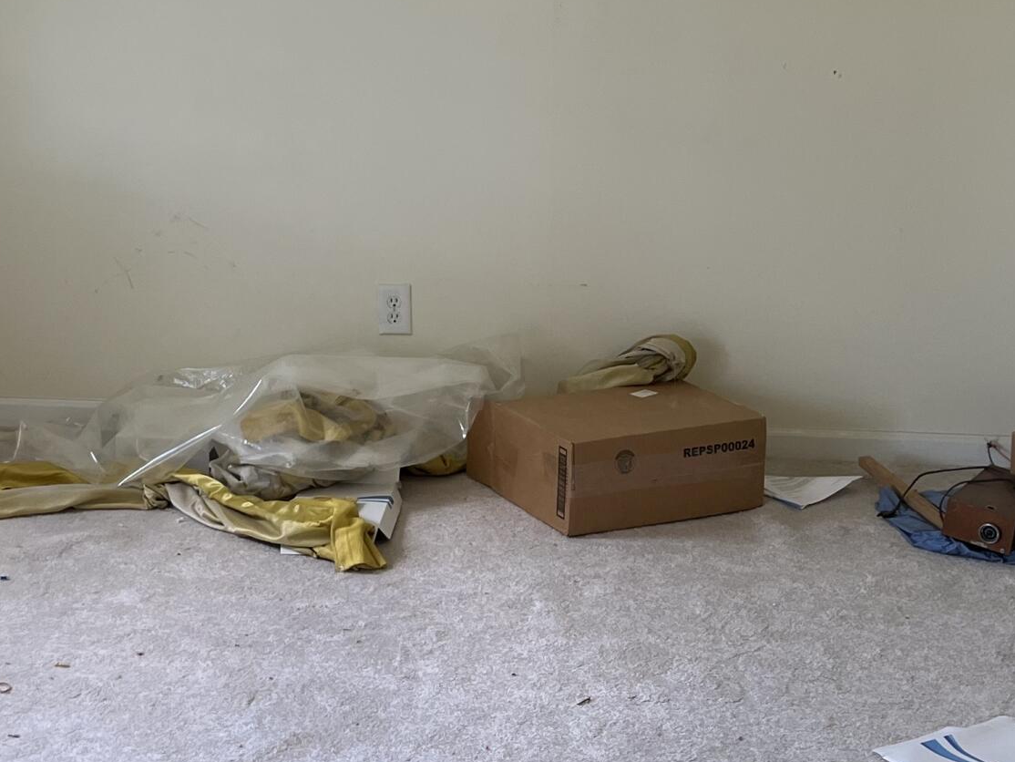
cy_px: 123
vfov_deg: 20.7
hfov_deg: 27.2
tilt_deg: -7.9
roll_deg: +0.6
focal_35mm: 70
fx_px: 2053
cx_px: 200
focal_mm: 5.1
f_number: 1.6
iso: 50
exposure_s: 1/121
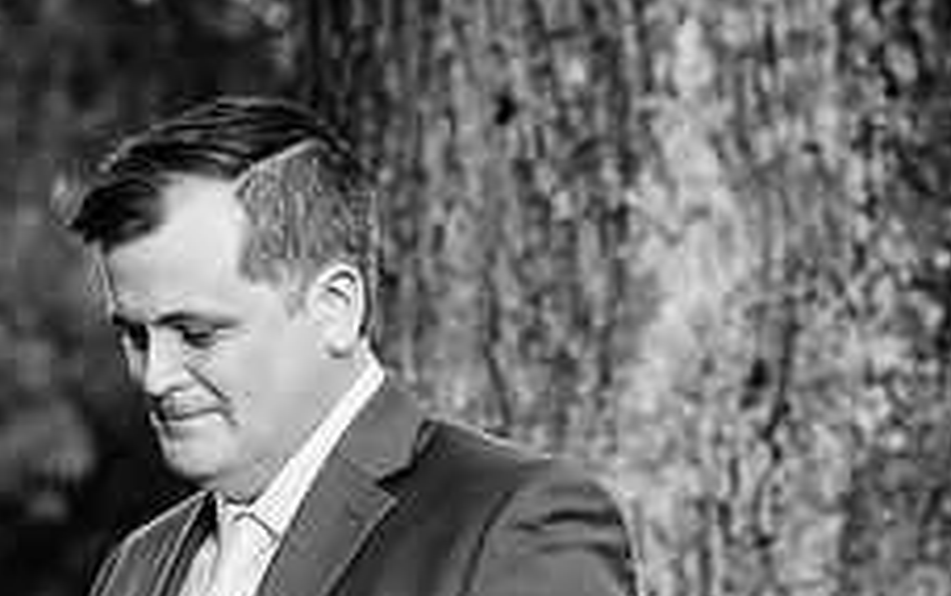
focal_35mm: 269
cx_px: 296
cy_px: 815
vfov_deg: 4.9
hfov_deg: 7.8
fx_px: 6979
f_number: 4
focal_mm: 91
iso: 100
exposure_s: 1/200
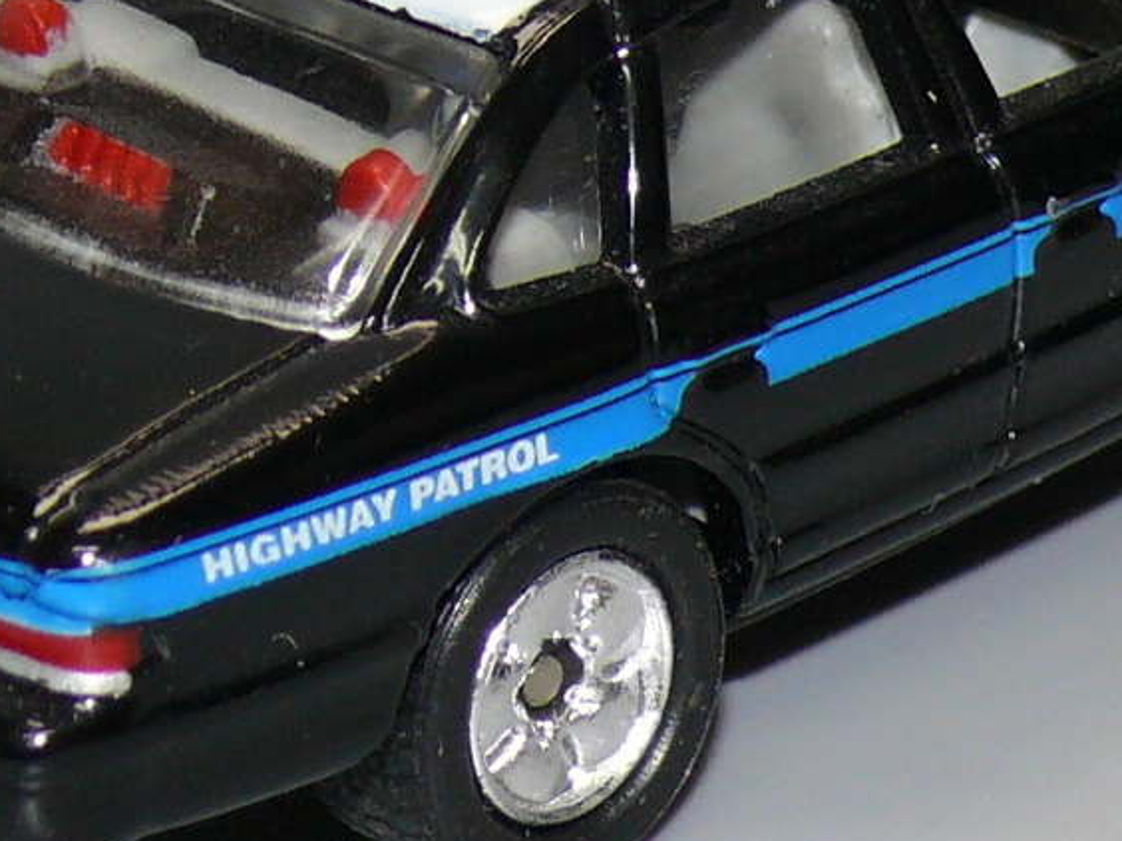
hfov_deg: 6.0
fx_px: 10664
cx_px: 613
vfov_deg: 4.5
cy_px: 26
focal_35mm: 329
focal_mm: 14.3
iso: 100
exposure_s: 1/30
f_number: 4
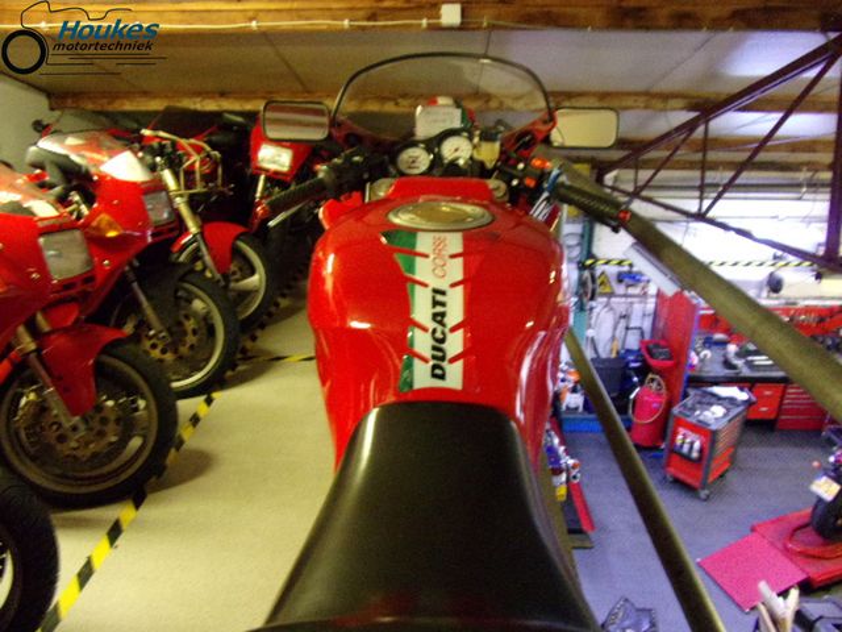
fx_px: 584
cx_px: 421
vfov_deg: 56.8
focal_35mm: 24
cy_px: 316
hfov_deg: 71.6
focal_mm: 4.3
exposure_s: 1/17
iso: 550
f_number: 3.3
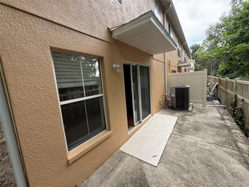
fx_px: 101
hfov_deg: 102.1
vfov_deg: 85.7
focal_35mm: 14
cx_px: 124
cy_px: 94
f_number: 2.2
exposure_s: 1/99
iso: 64
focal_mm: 2.22
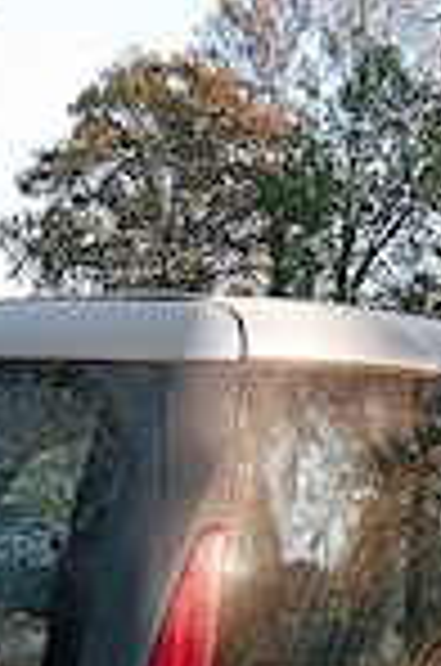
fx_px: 1348
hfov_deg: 18.4
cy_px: 891
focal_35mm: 73
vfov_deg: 24.0
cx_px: 68
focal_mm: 3.96
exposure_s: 1/100
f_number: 1.8
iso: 58
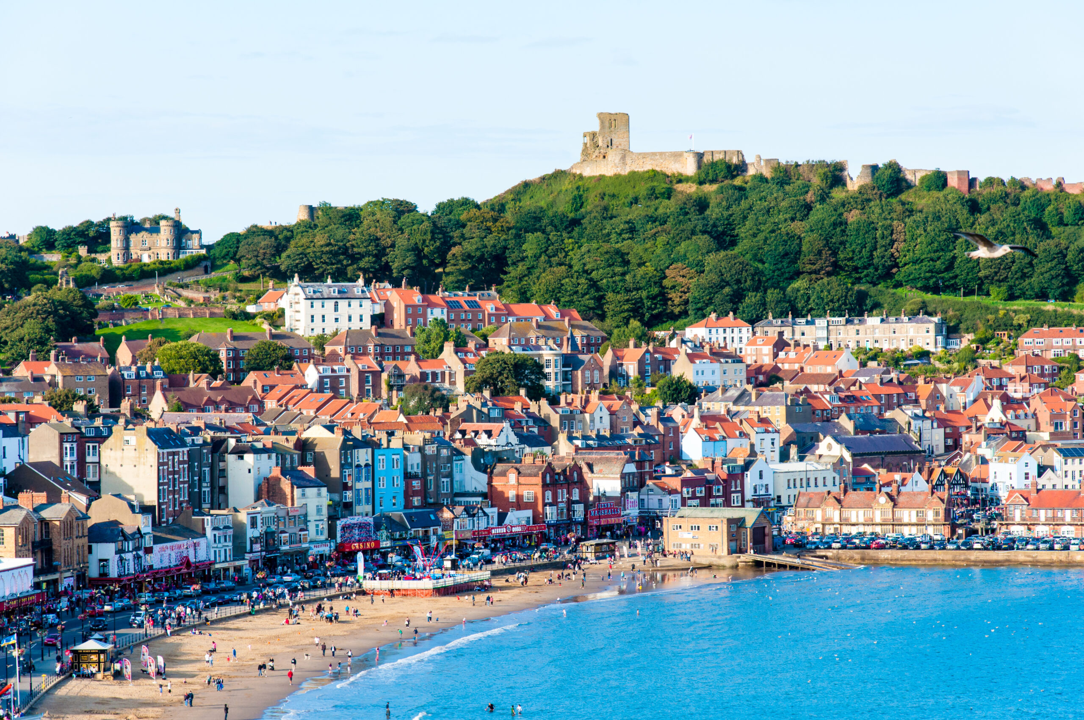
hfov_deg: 15.2
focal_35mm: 135
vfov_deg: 10.1
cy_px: 360
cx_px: 542
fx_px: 4060
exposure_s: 1/320
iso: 250
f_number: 10
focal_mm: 90
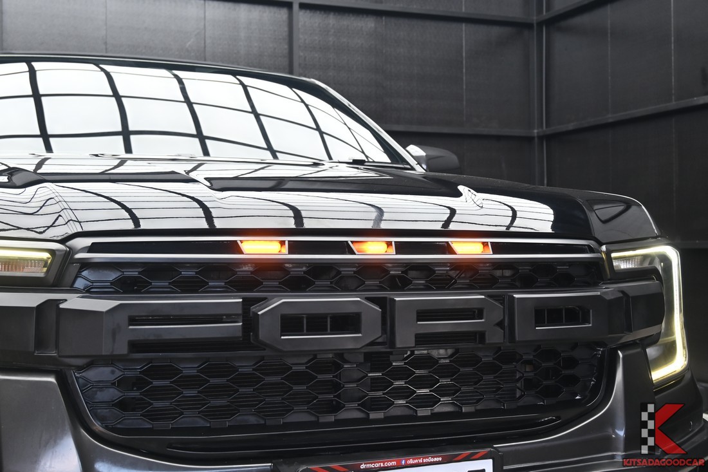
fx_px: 944
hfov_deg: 41.1
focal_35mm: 48
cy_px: 236
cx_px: 354
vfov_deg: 28.1
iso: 400
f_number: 5.6
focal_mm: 32.5
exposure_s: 1/125
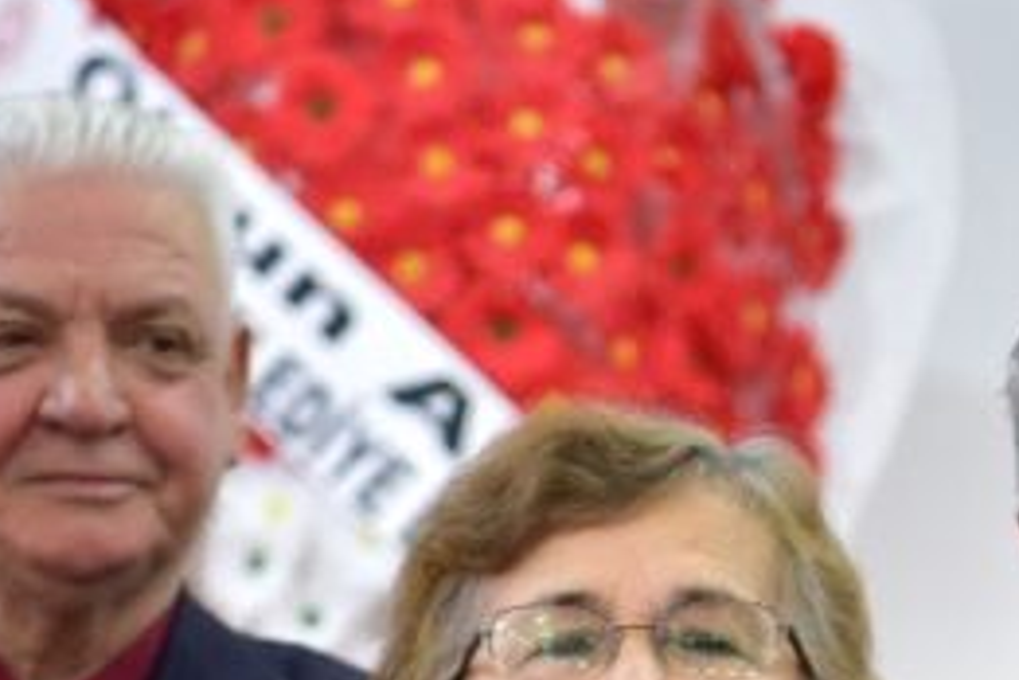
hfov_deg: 9.2
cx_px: 1058
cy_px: 842
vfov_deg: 6.1
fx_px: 6283
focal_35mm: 222
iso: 1250
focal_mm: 58
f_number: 2.8
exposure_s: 1/80
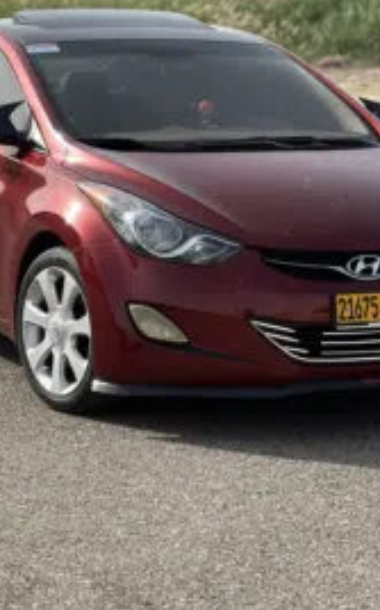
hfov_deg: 10.7
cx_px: 89
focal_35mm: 122
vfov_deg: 17.1
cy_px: 184
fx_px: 2026
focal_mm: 9
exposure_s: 1/550
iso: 32
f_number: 2.8
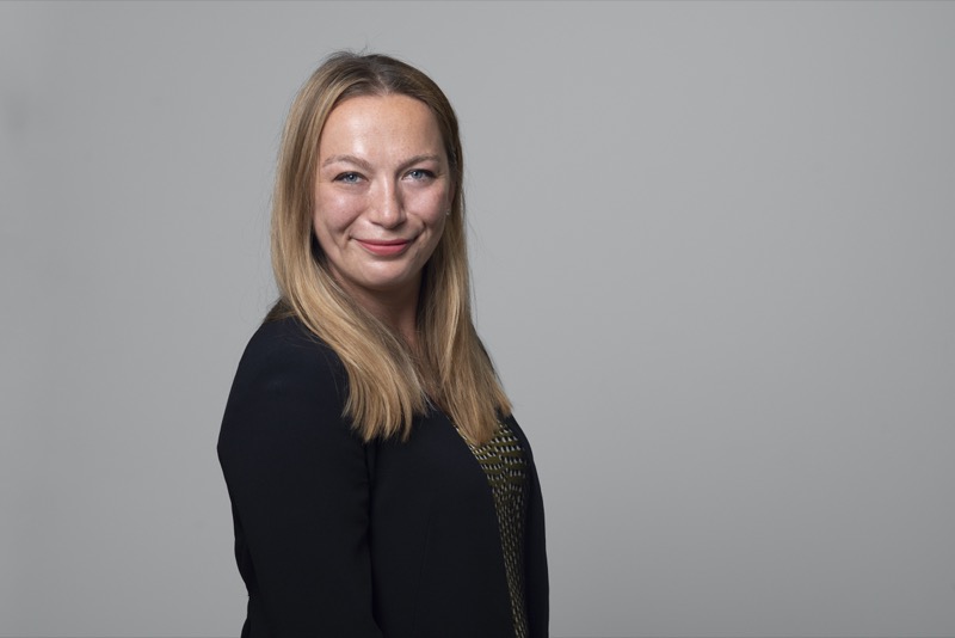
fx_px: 2256
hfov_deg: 23.9
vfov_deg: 16.1
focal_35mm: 85
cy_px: 319
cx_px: 478
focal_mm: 85
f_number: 6.3
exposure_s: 1/200
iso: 64
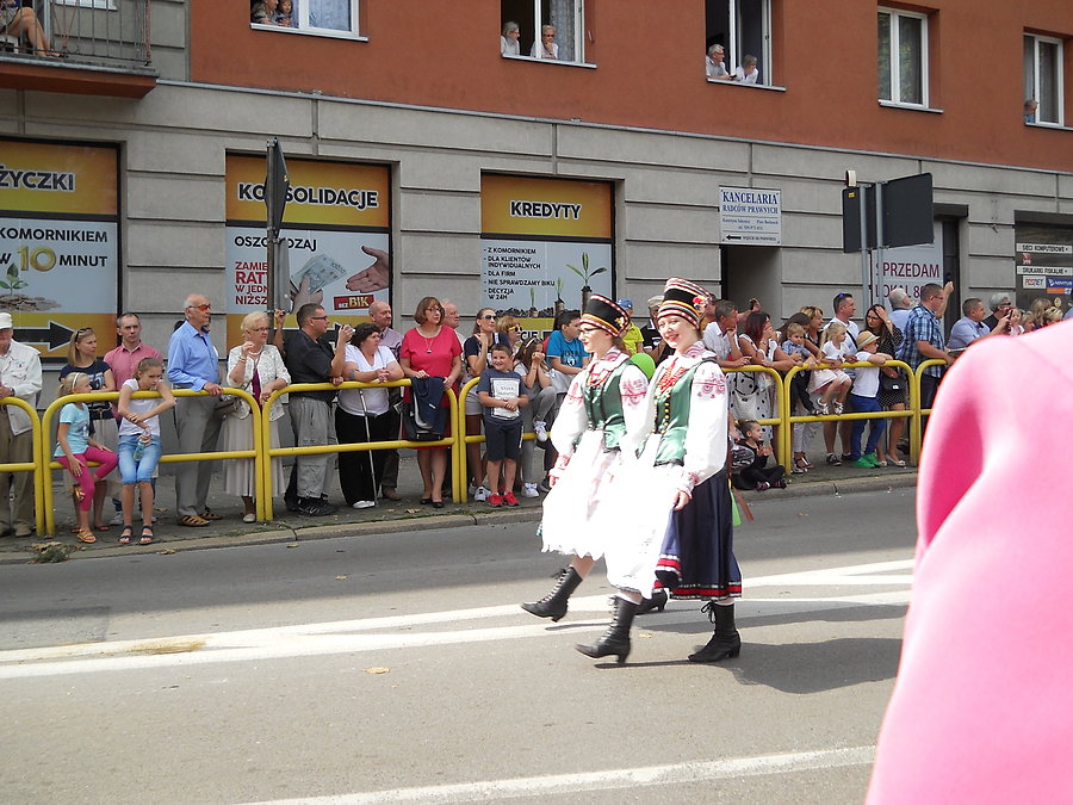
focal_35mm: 41
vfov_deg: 35.1
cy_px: 402
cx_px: 536
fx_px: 1271
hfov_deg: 45.8
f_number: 5.5
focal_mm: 6.72
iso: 80
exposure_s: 1/125
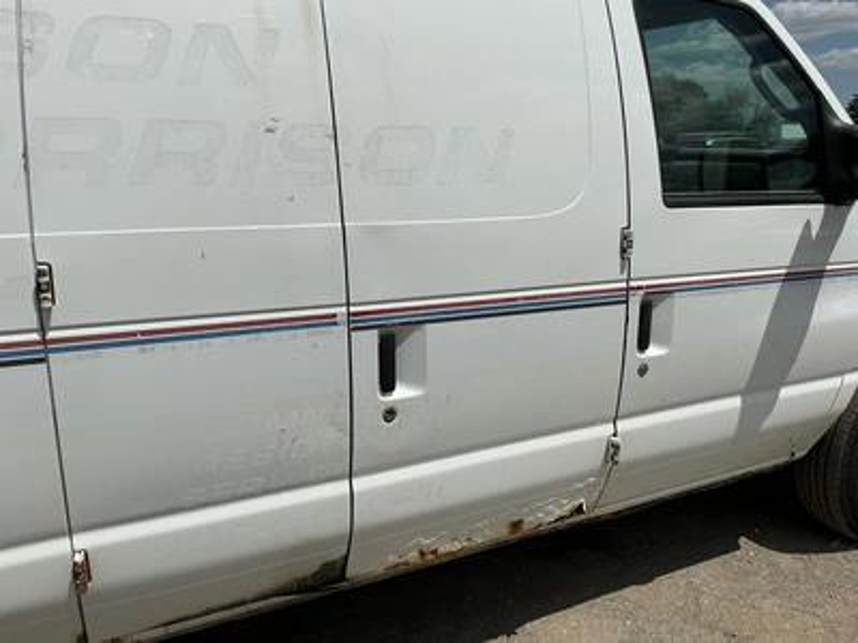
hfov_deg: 63.4
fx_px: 694
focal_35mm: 28
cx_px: 429
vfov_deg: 49.7
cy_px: 322
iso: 25
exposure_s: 1/6536
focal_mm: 3
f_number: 1.8
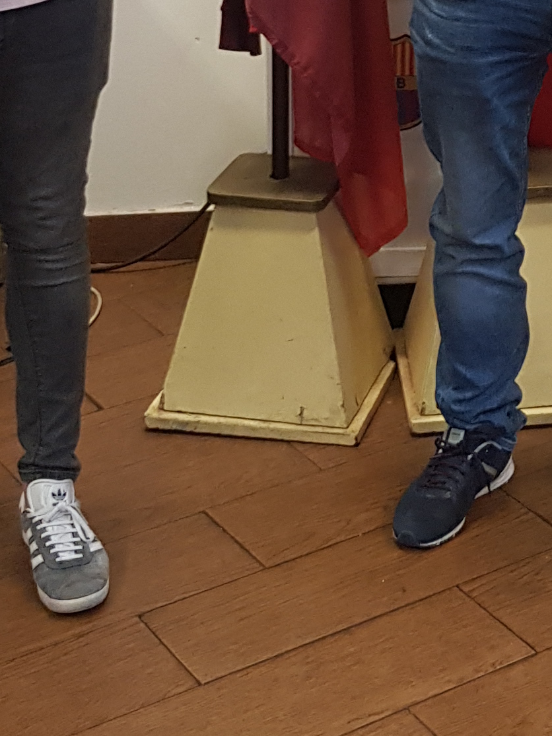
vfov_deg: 20.1
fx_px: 1999
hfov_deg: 15.5
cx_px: 496
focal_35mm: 94
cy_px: -32
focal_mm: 4.2
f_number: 1.7
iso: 160
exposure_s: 1/33
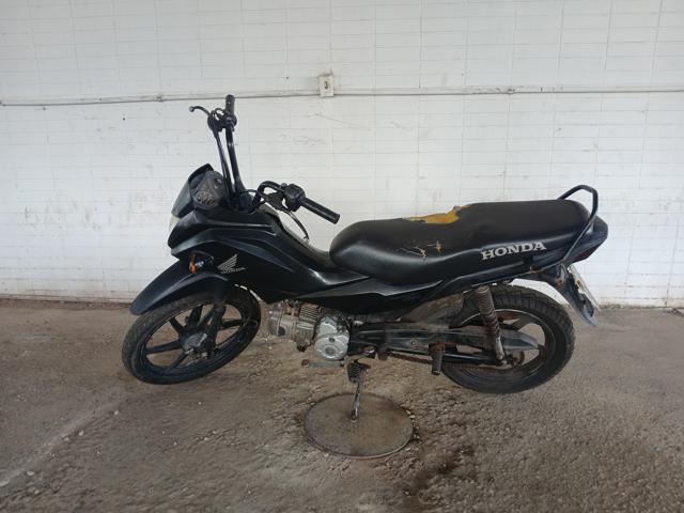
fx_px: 514
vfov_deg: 53.1
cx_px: 342
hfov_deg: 67.3
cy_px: 256
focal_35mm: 26
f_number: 1.8
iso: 50
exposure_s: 1/50
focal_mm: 3.98
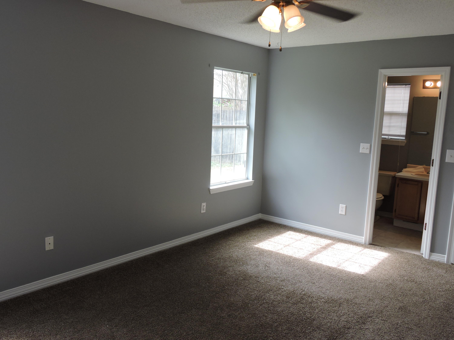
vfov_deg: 46.8
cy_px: 170
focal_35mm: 30
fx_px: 393
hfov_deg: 60.0
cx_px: 227
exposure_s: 1/80
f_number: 3.5
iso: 100
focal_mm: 5.4
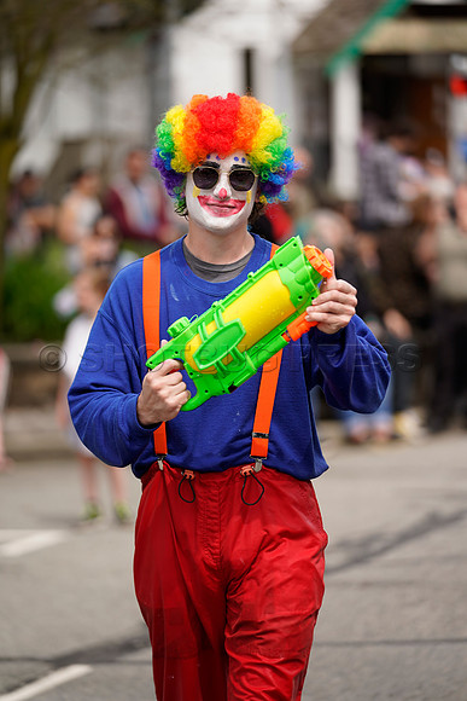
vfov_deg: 13.3
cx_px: 234
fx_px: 2995
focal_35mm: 154
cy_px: 350
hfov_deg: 8.9
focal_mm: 154
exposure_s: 1/400
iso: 125
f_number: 2.8
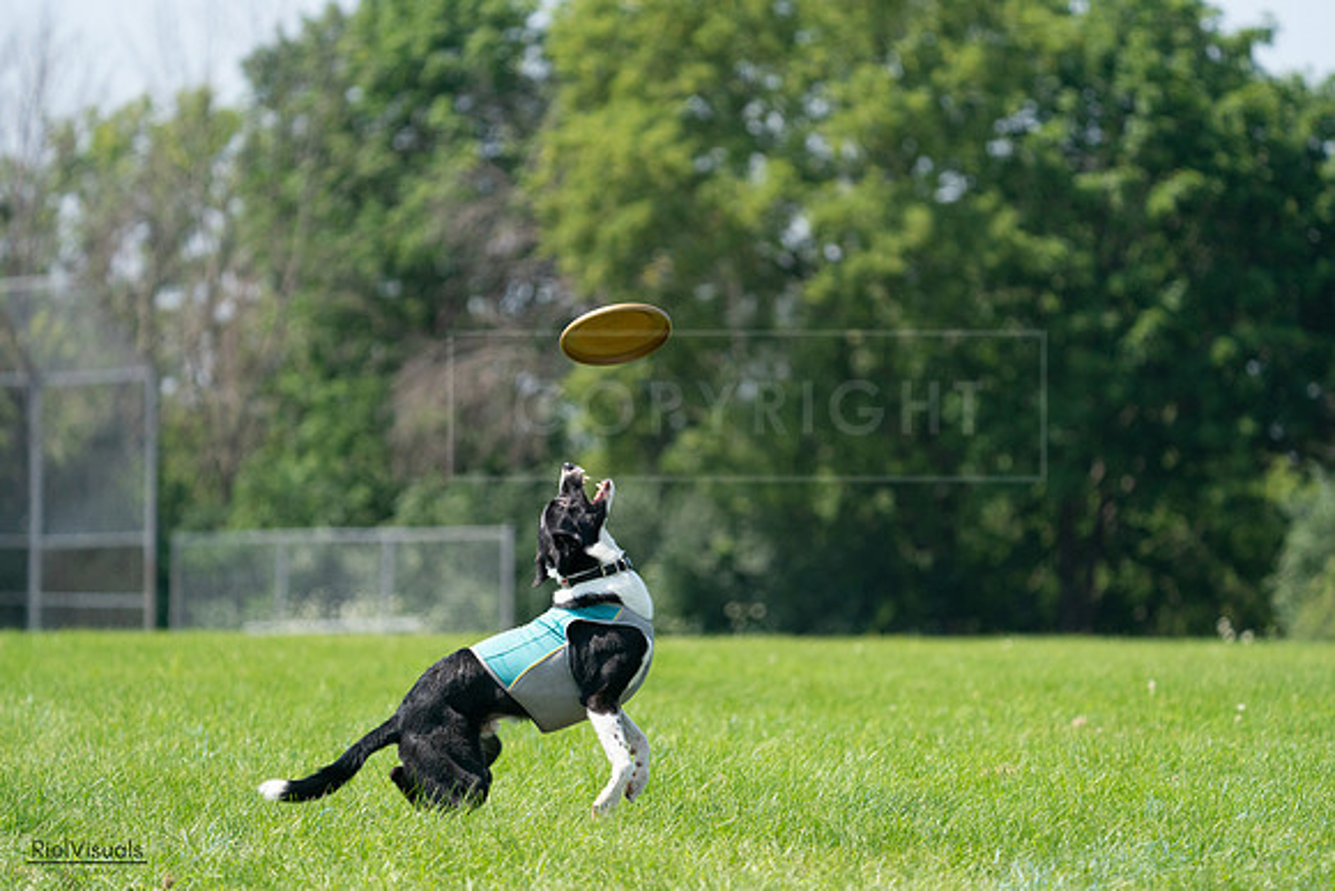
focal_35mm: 243
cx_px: 668
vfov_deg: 5.7
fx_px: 9013
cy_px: 446
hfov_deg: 8.5
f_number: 5.6
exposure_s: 1/4000
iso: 1600
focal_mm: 243
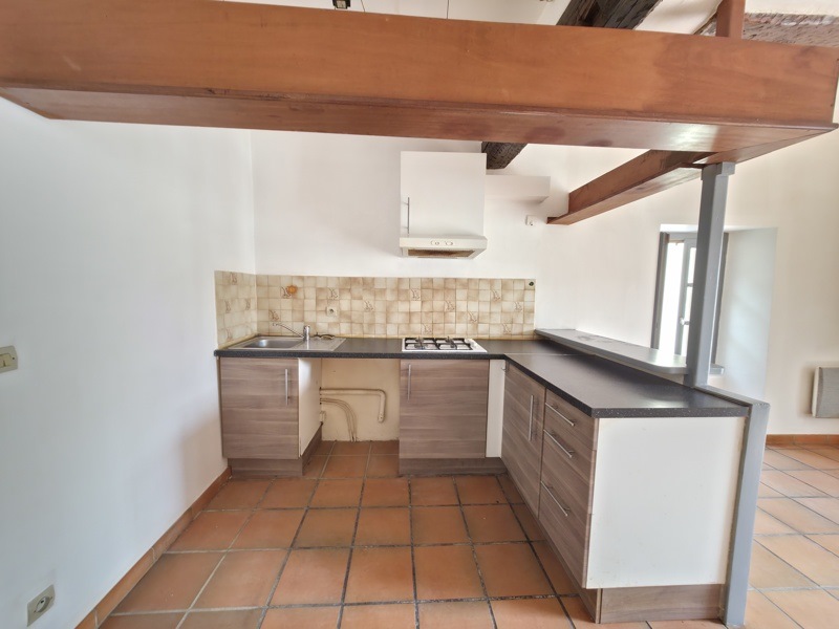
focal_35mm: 13
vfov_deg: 89.9
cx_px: 420
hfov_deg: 106.2
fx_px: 315
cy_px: 314
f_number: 1.9
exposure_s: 1/20
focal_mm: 2.2
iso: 160
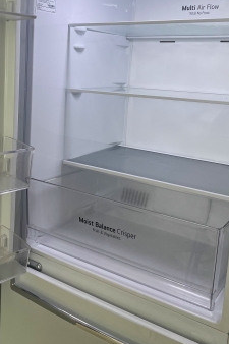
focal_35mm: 40
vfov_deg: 47.8
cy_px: 120
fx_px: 382
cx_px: 69
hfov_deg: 33.0
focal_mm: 4.2
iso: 125
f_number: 1.6
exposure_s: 1/106
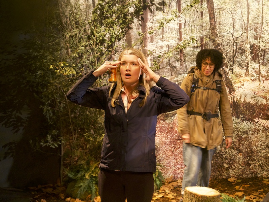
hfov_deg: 30.7
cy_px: 101
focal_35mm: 63
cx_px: 134
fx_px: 490
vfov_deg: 23.3
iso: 3200
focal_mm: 29
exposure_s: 1/20
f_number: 3.7
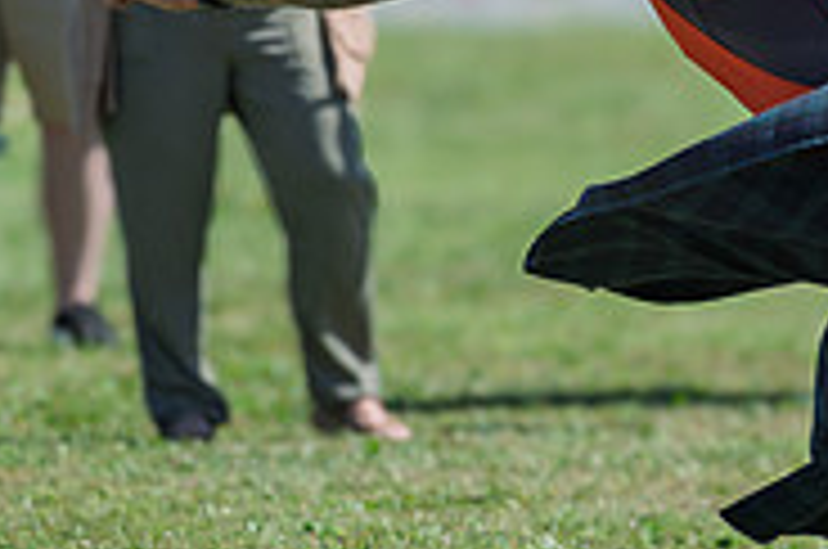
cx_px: 1172
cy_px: 2
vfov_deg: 1.9
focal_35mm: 716
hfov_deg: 2.9
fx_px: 16439
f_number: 5
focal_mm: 170
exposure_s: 1/500
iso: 64
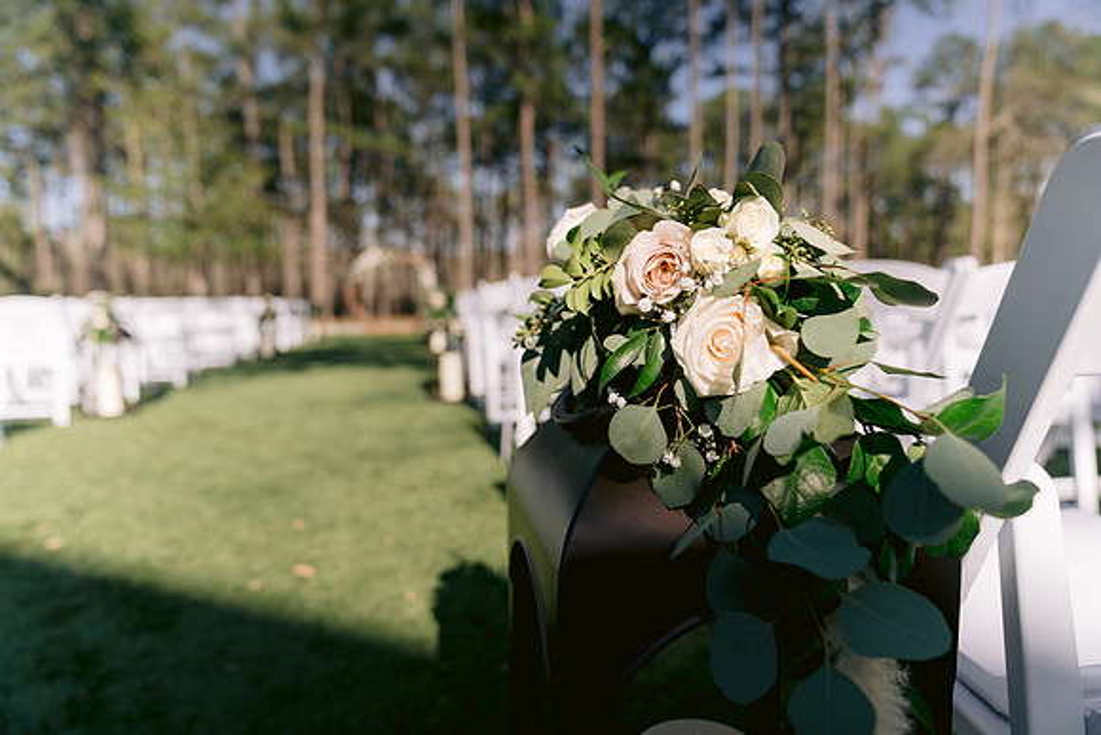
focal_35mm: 24
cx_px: 550
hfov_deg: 73.7
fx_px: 734
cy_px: 368
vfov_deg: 53.2
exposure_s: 1/125
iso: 200
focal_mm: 24
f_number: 2.8
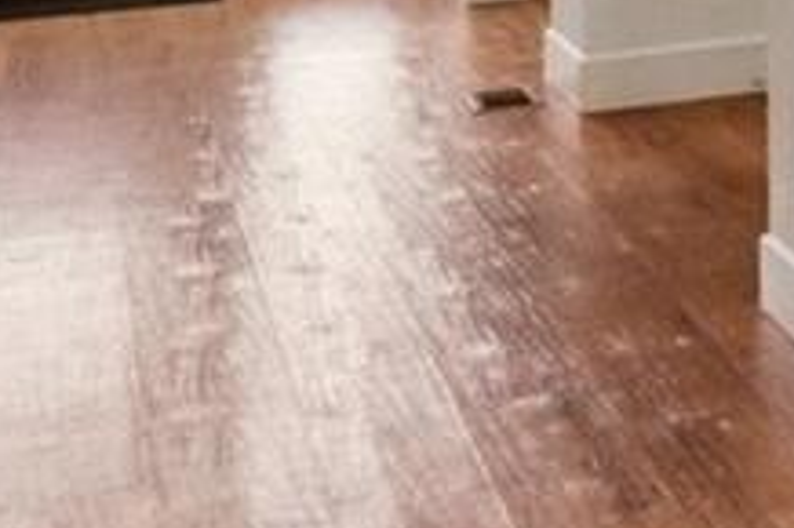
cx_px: 2517
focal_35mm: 110
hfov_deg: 10.7
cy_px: -360
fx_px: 2424
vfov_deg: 11.7
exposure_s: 1/25
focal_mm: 15
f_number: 11
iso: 800
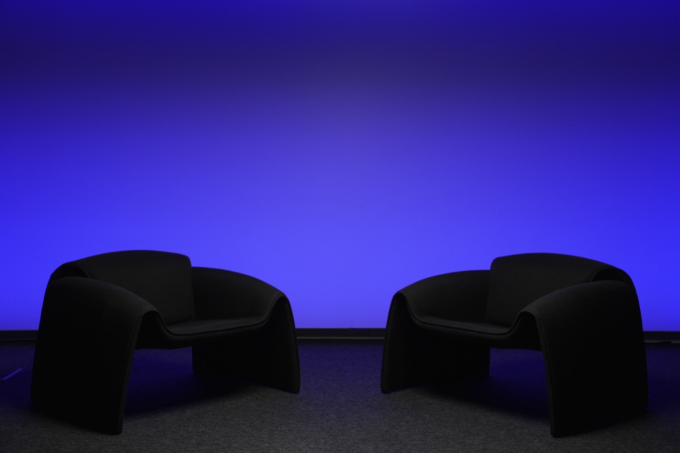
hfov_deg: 43.6
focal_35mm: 45
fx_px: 850
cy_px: 226
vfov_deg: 29.9
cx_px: 340
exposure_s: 1/49
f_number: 4
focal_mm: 30
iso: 500
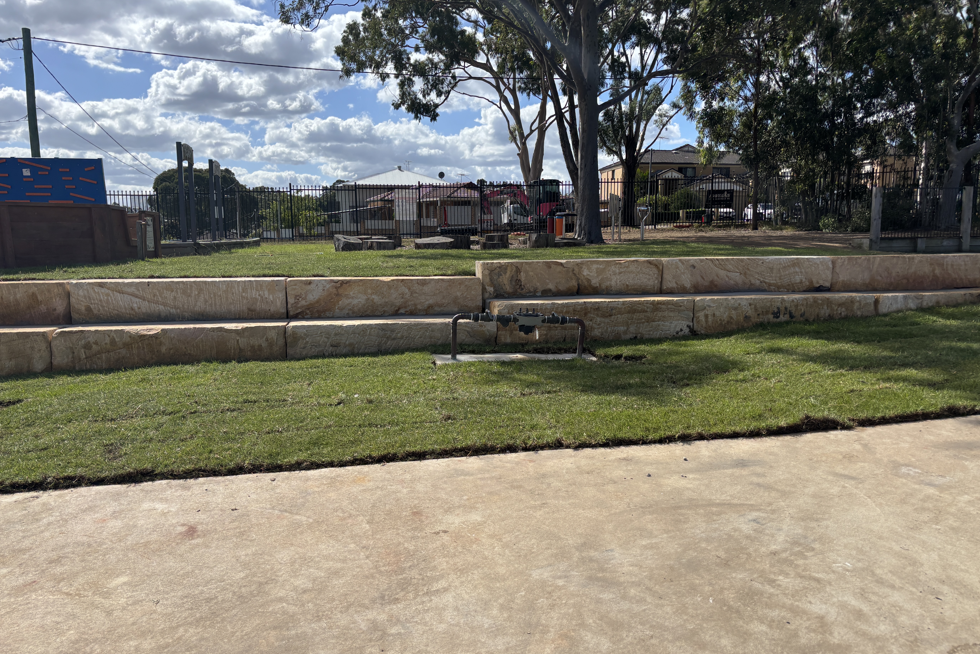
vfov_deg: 46.4
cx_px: 491
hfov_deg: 65.5
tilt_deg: -6.7
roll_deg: +1.8
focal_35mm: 28
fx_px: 762
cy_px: 336
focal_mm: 5.96
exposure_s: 1/4630
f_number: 1.6
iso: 50
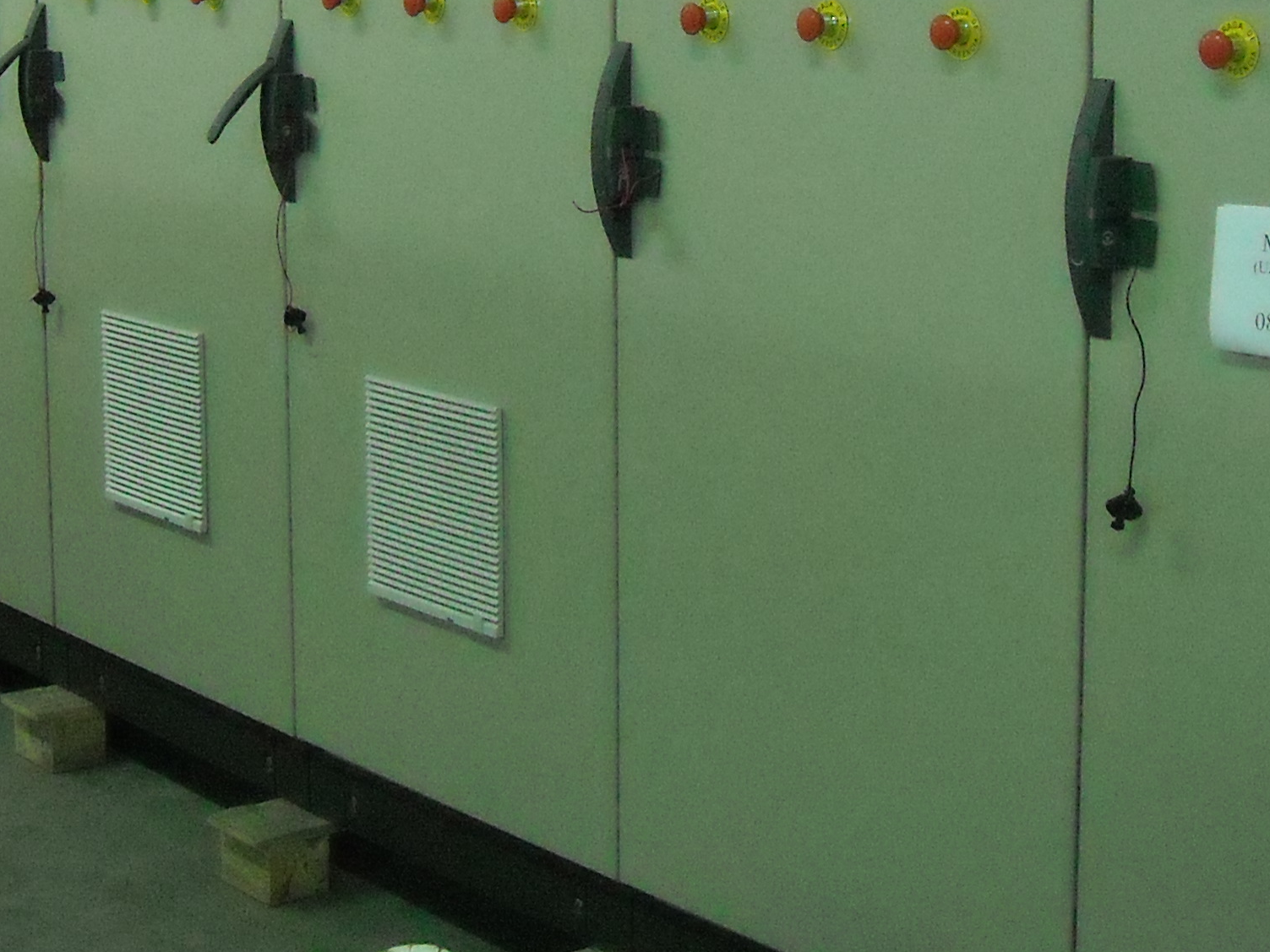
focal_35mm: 76
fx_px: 2788
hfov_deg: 25.6
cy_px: -17
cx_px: 553
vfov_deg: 18.8
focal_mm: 5.7
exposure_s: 1/71
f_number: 2.8
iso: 800
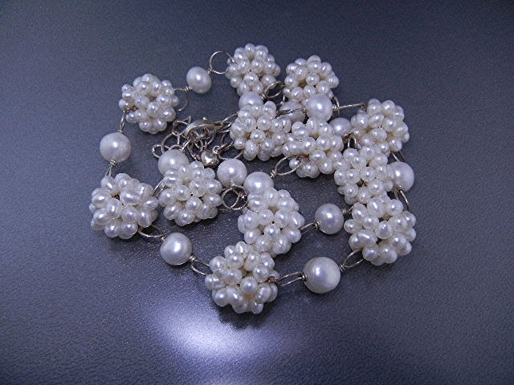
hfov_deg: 60.0
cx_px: 257
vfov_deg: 46.8
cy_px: 192
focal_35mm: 30
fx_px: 445
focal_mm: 5.4
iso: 274
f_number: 7
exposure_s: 1/30
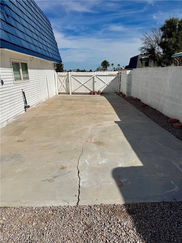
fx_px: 168
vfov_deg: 71.6
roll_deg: +2.6
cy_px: 122
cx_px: 91
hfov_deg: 56.8
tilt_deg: -17.3
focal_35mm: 24
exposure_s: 1/12346
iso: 64
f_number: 1.78
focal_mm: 6.76
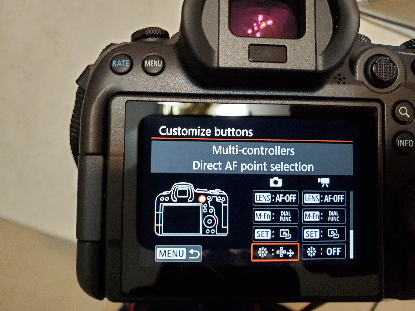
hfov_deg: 67.3
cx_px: 208
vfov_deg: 53.1
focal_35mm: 26
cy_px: 156
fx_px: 312
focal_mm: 4.3
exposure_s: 1/39
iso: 320
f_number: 2.4
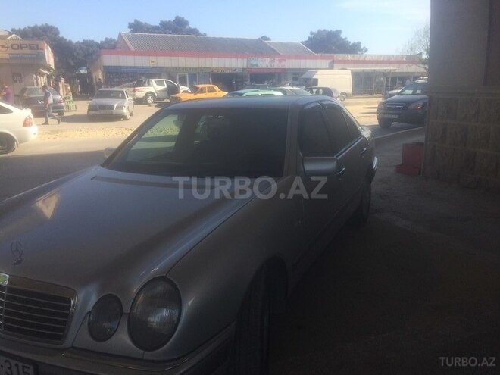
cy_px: 188
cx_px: 250
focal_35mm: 29
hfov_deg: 61.7
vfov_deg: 48.2
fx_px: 419
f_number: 2.2
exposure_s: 1/838
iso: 32
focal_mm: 4.15
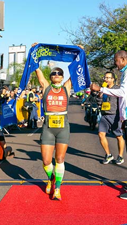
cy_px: 77
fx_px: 347
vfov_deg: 35.7
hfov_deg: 20.7
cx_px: 54
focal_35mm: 58
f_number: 2.8
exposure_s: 1/640
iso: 80
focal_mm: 37
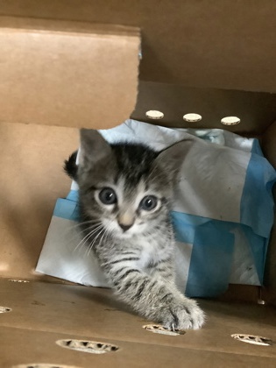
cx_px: 138
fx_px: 330
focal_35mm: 31
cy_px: 184
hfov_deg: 45.4
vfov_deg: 58.4
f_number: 2.4
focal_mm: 3.3
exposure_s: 1/30
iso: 800
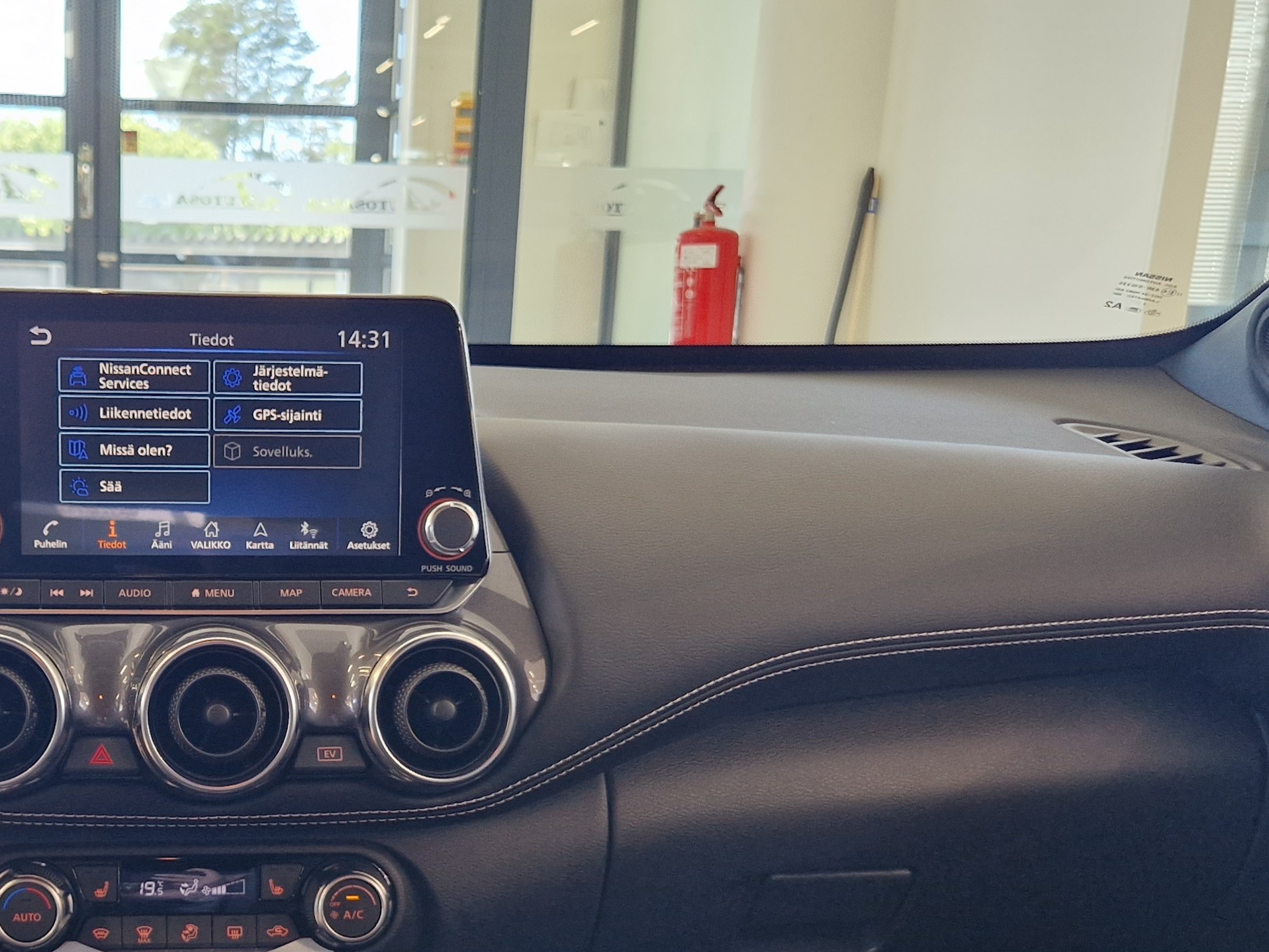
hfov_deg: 38.1
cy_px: 734
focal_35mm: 48
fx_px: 1760
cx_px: 246
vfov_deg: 29.7
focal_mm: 5.4
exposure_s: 1/100
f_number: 1.8
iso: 125
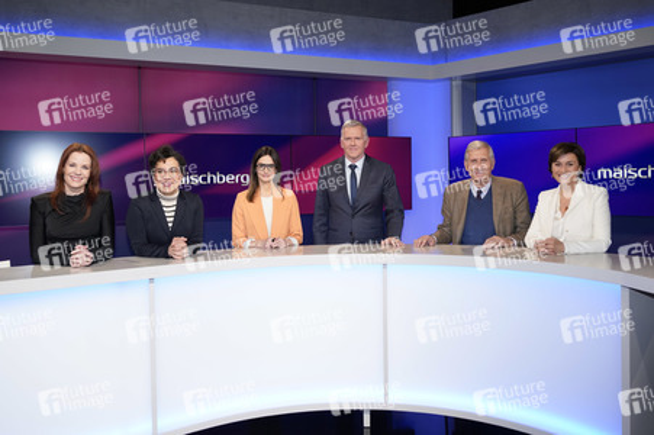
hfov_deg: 65.5
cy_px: 218
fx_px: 508
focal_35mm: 28
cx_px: 327
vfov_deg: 46.3
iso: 1600
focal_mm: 28
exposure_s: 1/125
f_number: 5
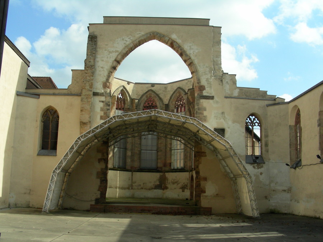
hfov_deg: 49.0
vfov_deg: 37.7
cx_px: 162
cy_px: 121
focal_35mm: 38
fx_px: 355
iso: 50
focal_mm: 6.3
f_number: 4
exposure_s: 1/656
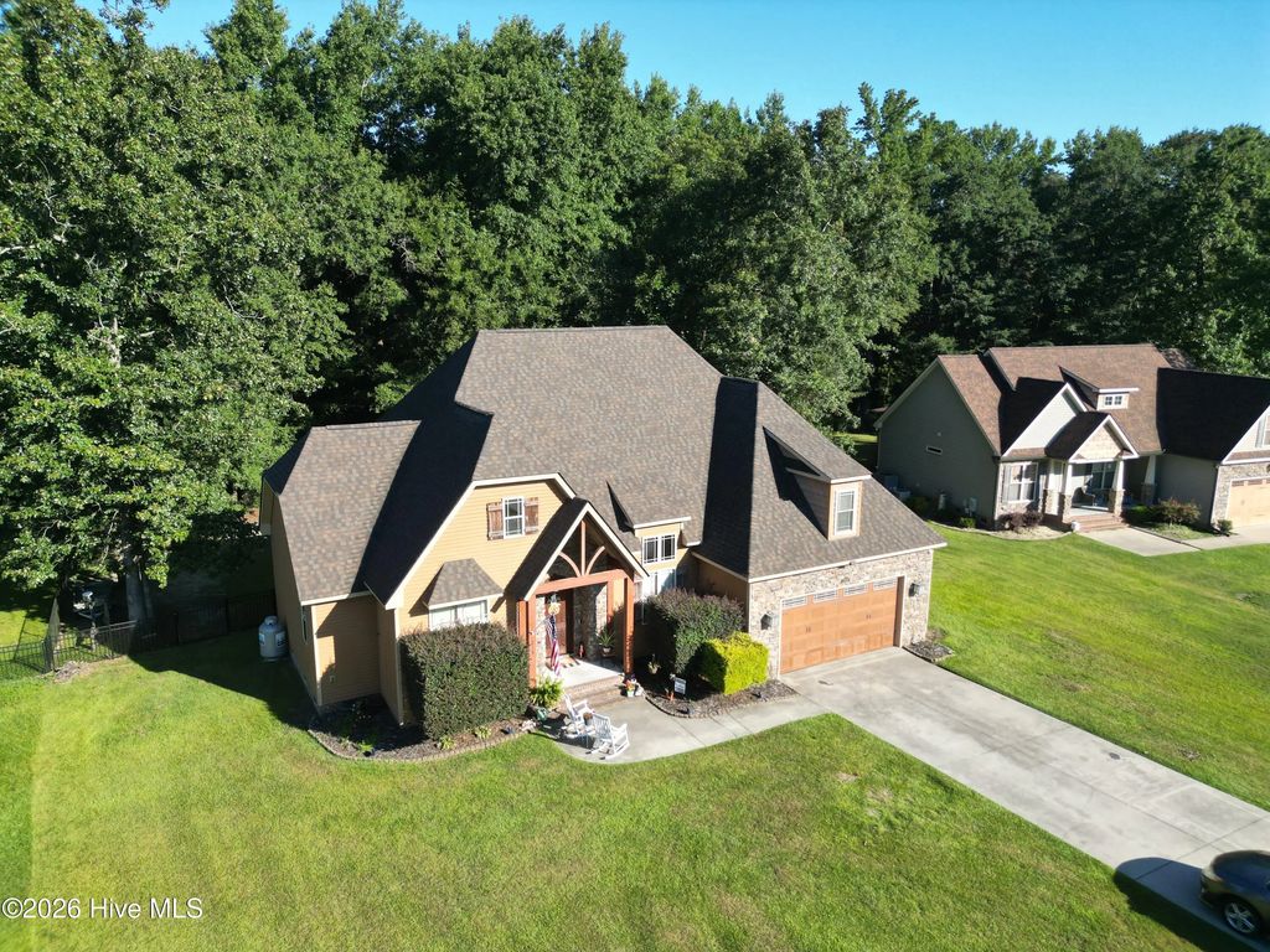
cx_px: 635
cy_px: 476
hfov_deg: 71.6
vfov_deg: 56.8
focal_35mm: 24
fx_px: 881
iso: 120
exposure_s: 1/1500
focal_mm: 6.72
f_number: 1.7
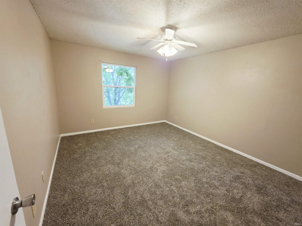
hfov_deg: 106.2
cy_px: 113
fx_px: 113
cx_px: 151
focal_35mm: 13
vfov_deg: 89.9
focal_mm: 2.2
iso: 200
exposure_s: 1/60
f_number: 1.9
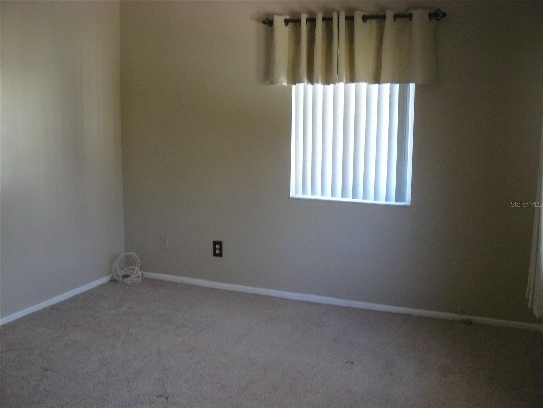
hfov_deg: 51.4
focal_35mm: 36
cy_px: 204
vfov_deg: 39.7
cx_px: 272
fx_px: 565
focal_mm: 6
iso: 320
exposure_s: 1/30
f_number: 2.8
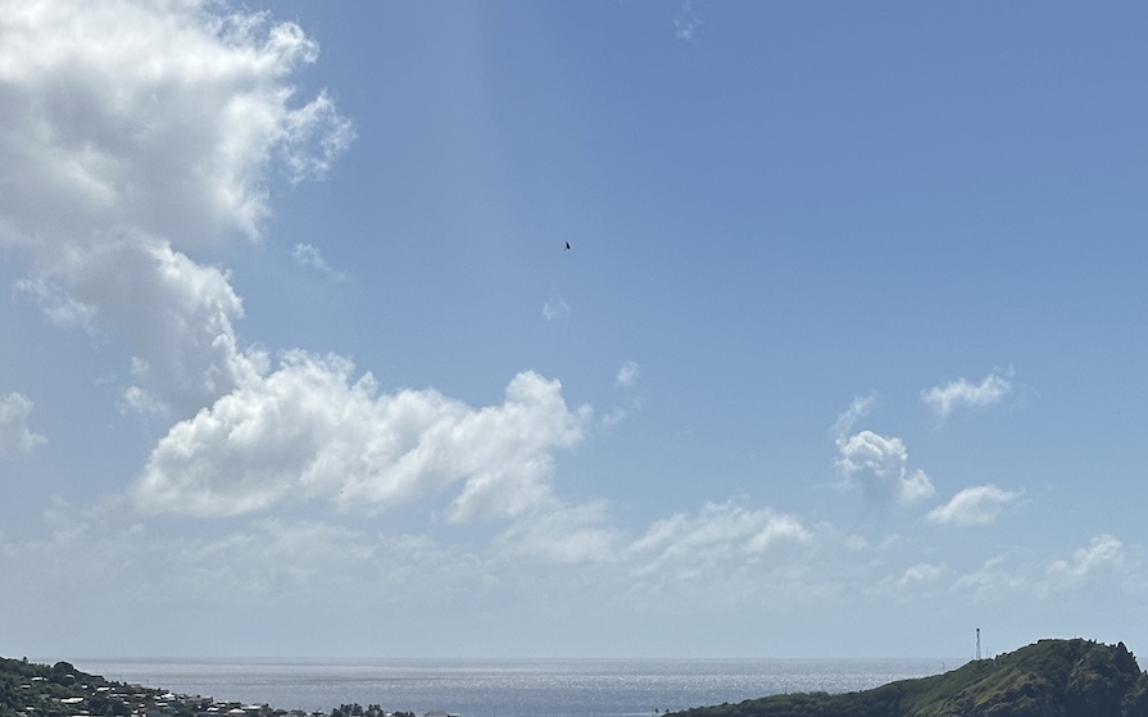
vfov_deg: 13.7
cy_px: 1011
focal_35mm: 91
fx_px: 2847
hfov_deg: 22.8
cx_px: 711
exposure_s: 1/8197
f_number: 1.78
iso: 64
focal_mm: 6.86
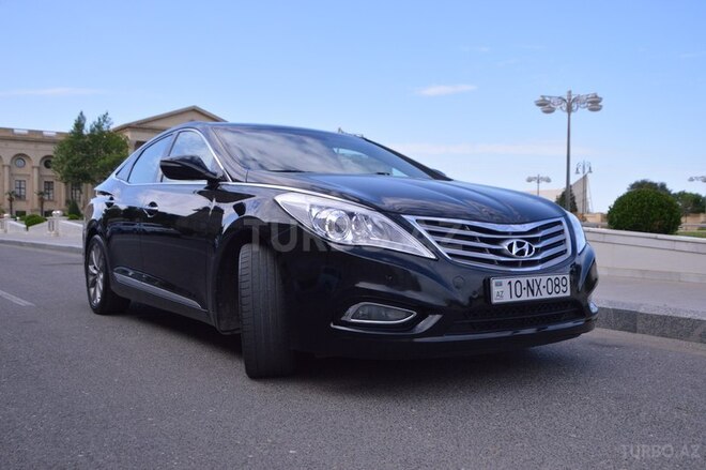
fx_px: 705
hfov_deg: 53.2
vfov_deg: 36.8
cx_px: 353
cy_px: 235
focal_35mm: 36
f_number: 5.6
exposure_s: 1/2000
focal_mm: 24
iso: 800
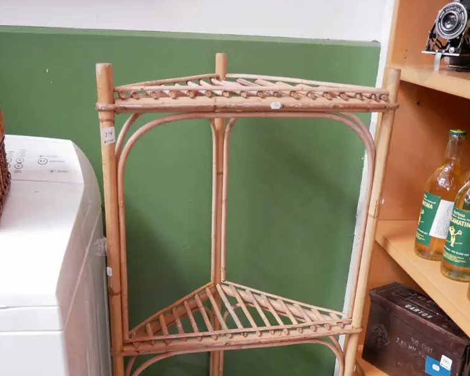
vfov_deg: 35.9
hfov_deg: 45.8
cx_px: 233
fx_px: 556
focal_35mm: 40
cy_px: 309
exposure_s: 1/20
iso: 3200
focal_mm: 15
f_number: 4
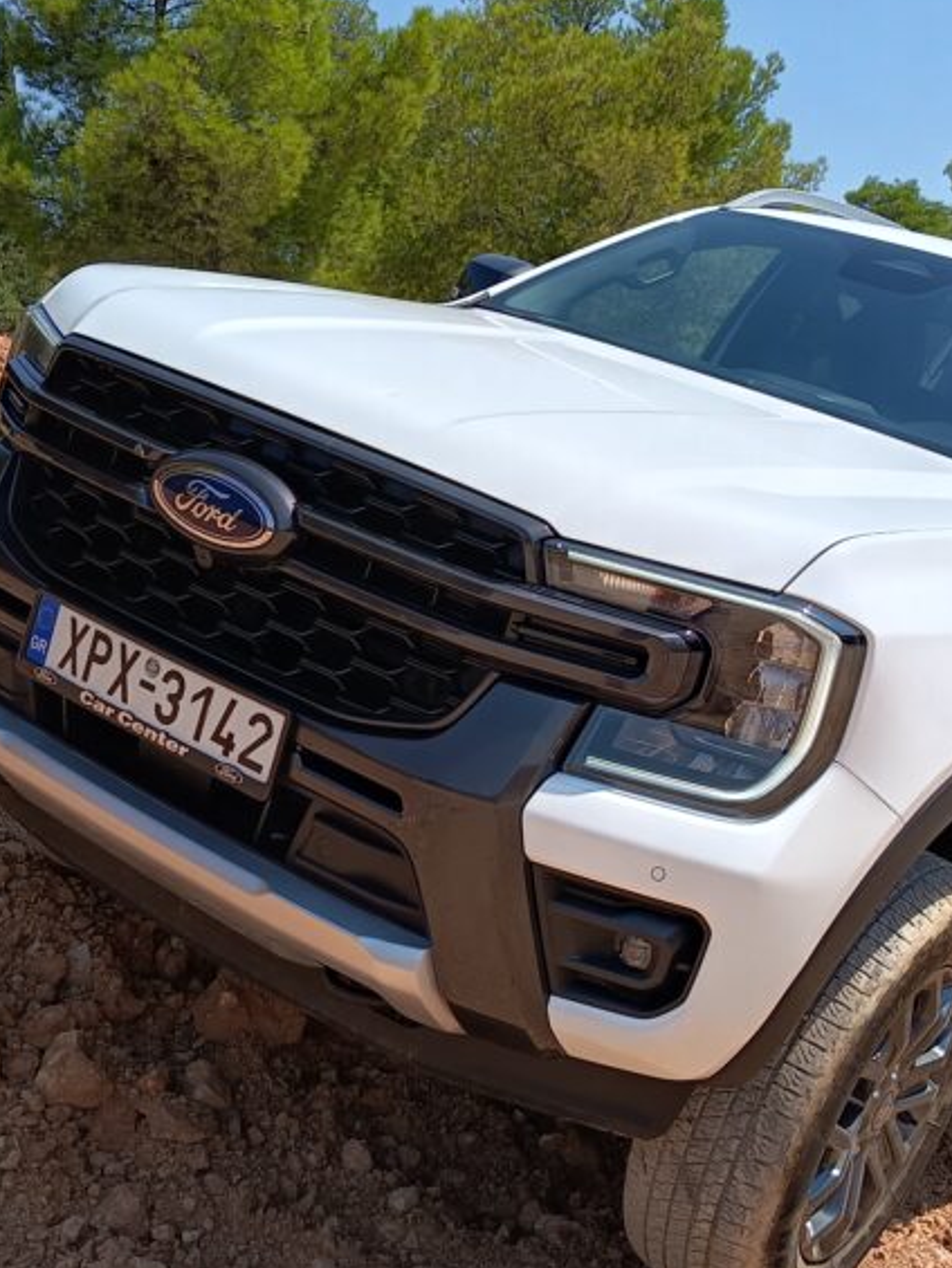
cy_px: 581
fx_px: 1869
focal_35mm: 51
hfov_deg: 28.5
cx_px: 548
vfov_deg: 37.5
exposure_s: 1/560
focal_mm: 5.24
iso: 50
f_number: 1.7
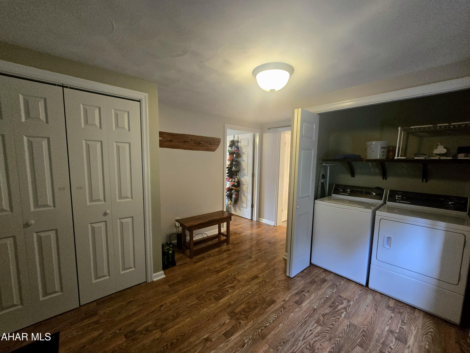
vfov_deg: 89.9
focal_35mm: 13
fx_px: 177
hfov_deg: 106.2
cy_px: 176
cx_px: 235
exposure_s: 1/60.2
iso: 1000
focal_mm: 2.2
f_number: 2.2
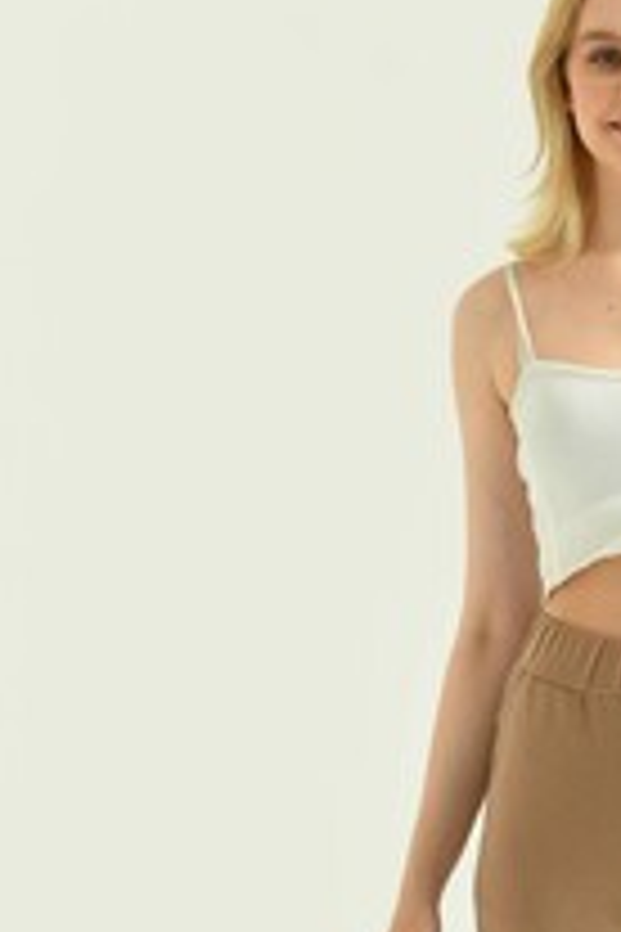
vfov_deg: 10.1
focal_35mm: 203
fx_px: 5252
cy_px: 882
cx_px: 698
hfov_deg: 6.7
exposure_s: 1/160
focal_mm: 78
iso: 125
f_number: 5.6
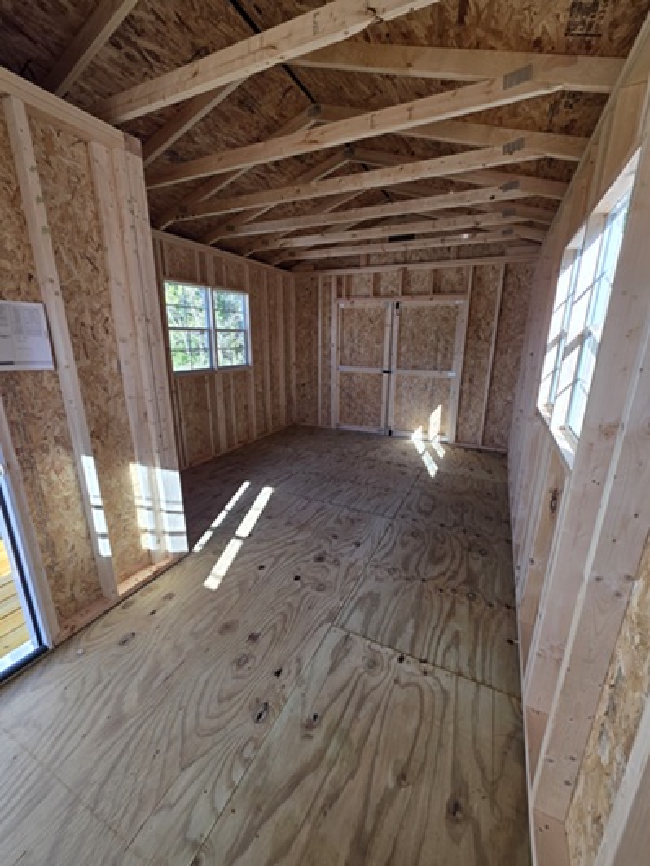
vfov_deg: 106.2
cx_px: 325
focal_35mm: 13
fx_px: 325
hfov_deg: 89.9
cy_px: 433
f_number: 1.9
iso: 25
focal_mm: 2.2
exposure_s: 1/120
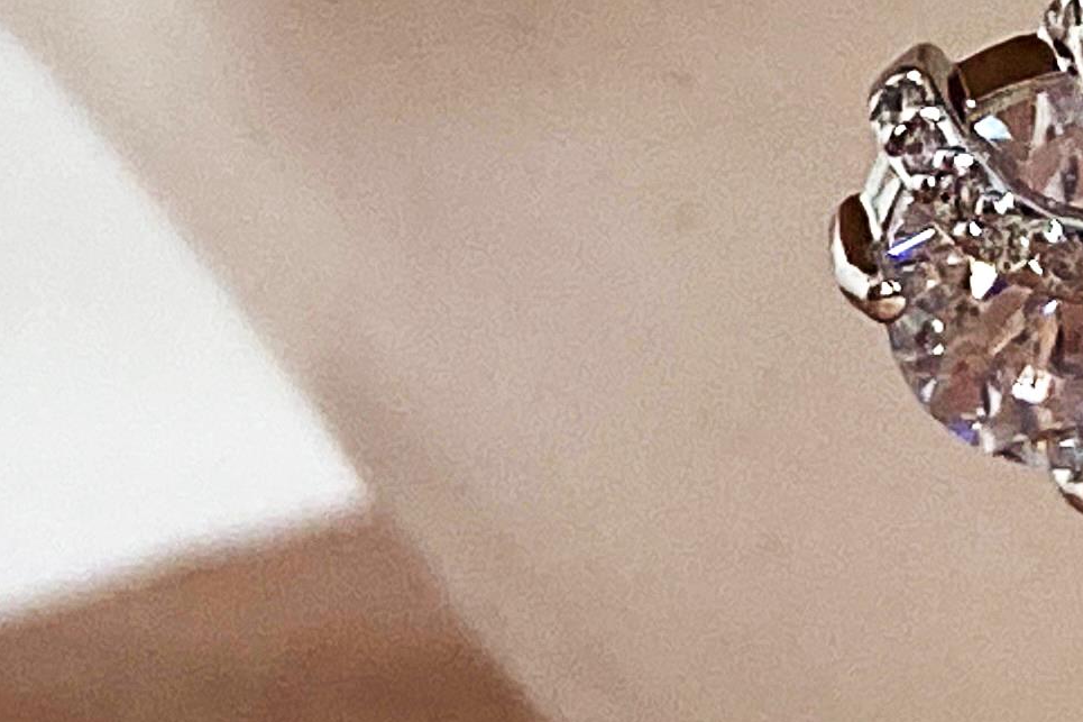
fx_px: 6797
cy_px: -630
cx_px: 1388
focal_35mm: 226
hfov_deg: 9.0
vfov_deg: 6.0
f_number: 1.8
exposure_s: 1/121
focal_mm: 4.25
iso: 125
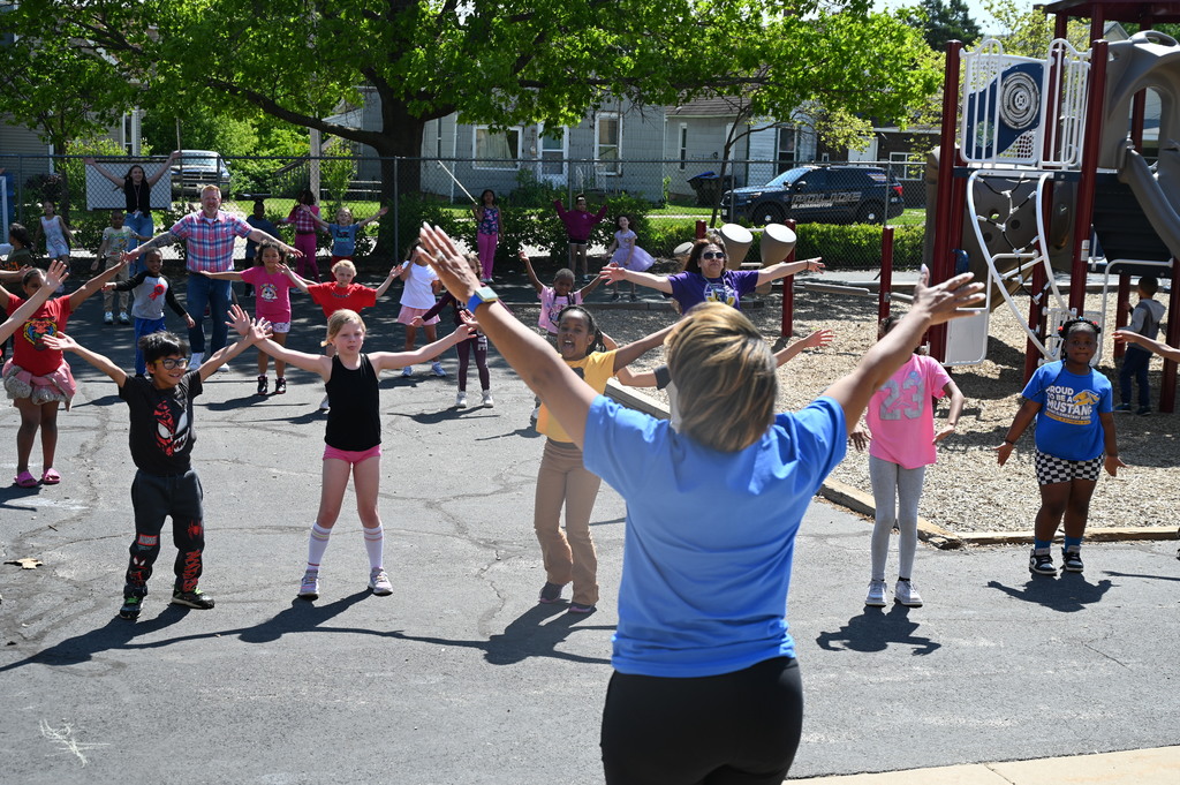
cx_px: 590
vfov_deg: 28.6
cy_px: 392
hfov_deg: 41.9
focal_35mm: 47
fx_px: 1539
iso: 100
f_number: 6.3
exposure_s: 1/320
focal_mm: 47
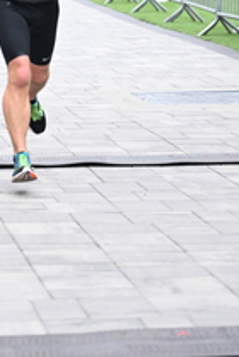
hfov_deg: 7.4
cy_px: 36
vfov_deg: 11.1
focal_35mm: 184
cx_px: -55
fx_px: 1826
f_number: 2.8
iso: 1600
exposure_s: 1/800
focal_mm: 70
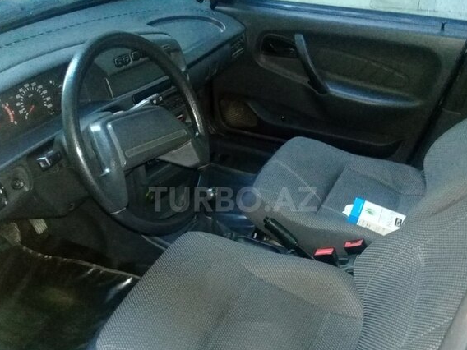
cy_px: 199
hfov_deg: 51.4
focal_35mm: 36
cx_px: 233
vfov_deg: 39.6
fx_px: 486
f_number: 2.2
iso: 640
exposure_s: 1/15
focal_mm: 3.3
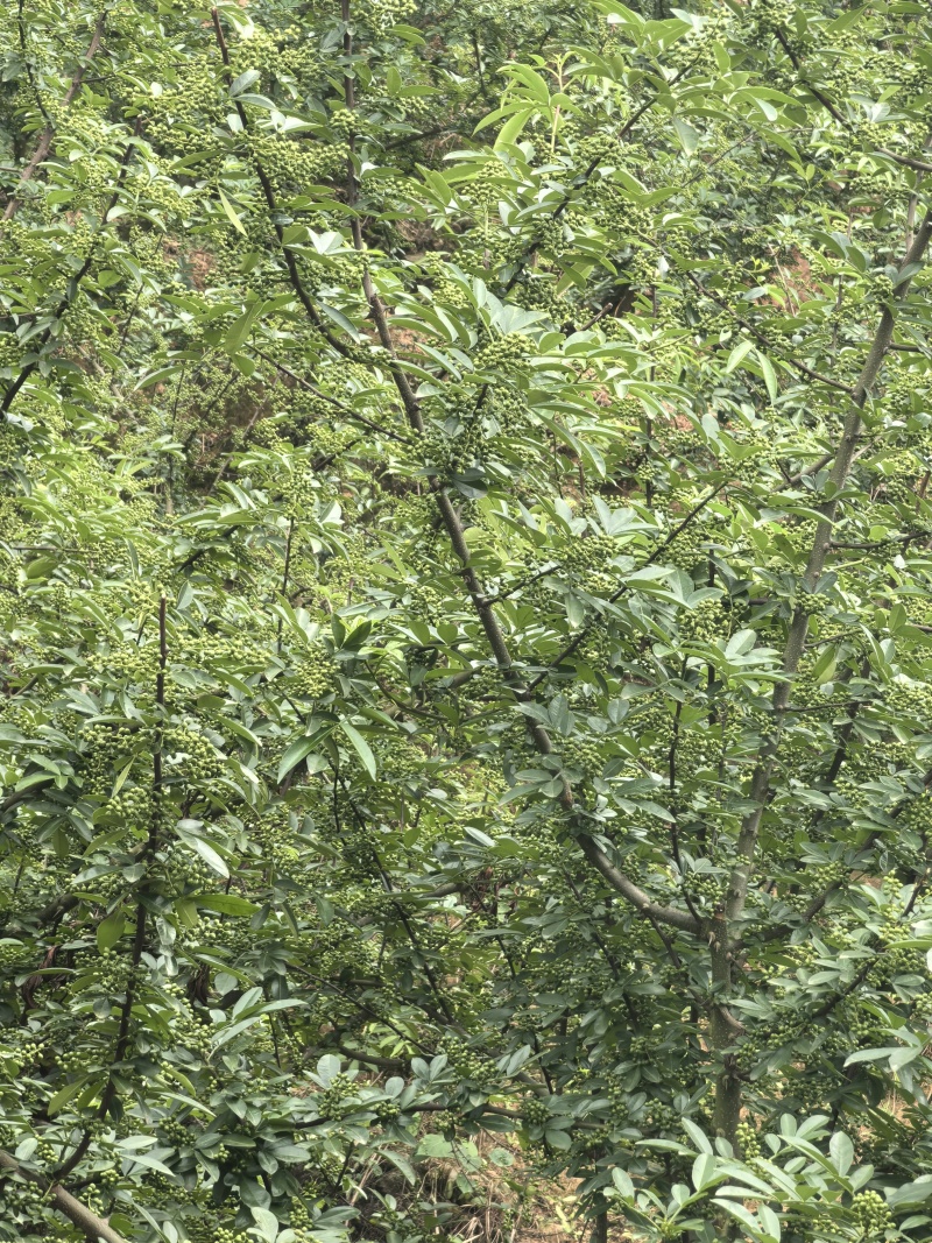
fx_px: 5565
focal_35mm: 155
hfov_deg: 9.6
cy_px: 622
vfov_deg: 12.7
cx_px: 466
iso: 50
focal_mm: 14.45
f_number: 3.4
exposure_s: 1/100
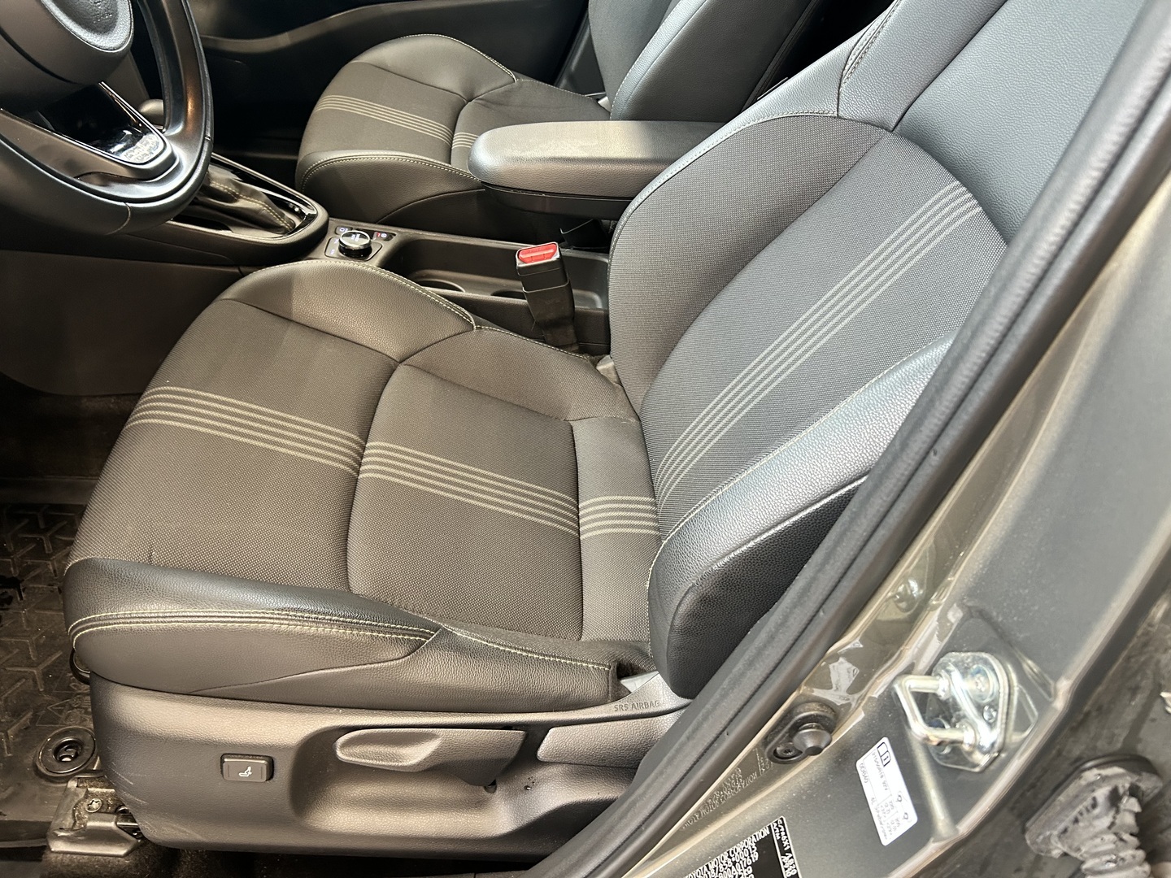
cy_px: 439
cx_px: 586
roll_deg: -7.0
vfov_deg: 53.1
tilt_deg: -40.0
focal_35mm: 26
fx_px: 880
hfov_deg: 67.3
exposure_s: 1/50
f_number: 1.5
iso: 200
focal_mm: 5.7
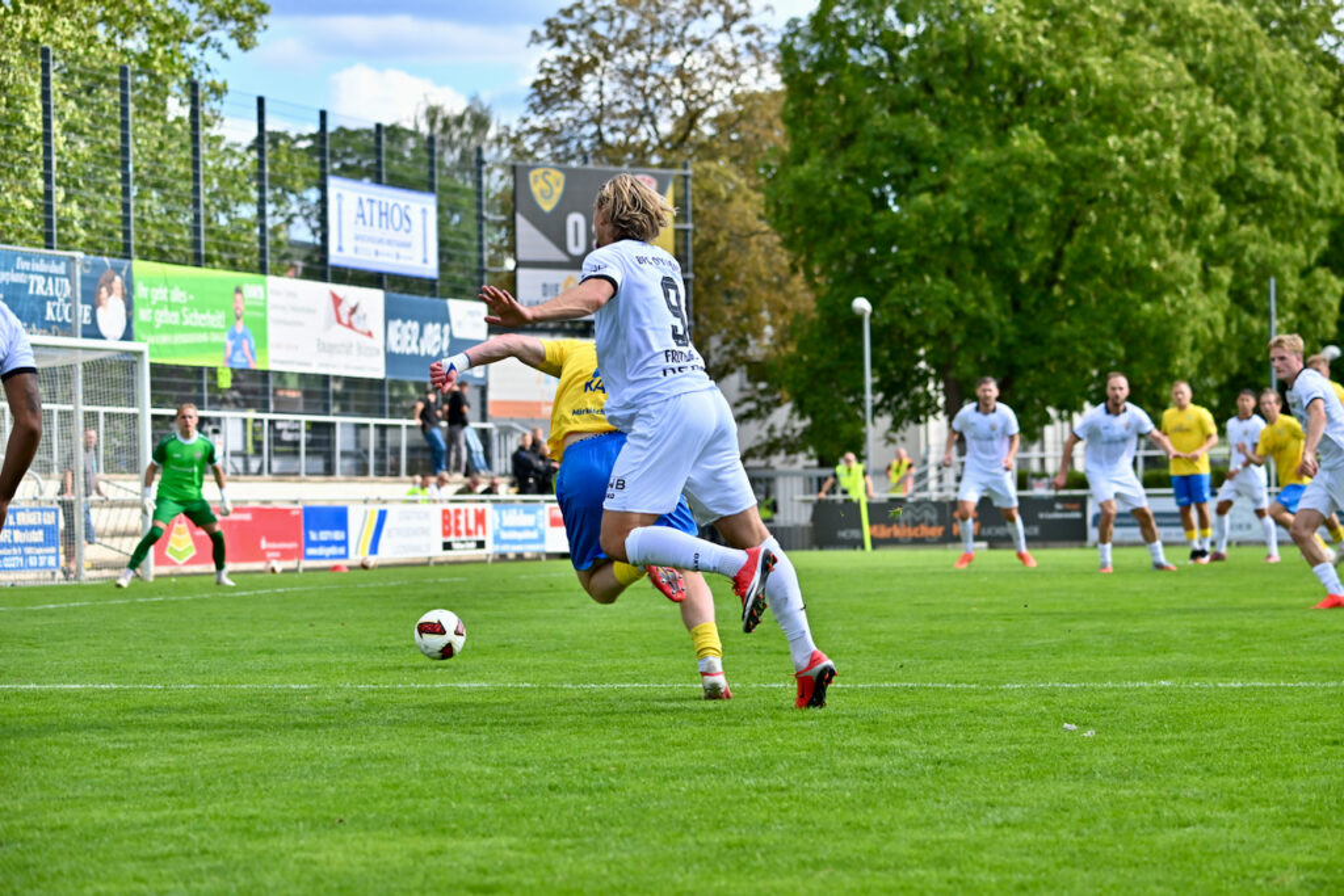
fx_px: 4107
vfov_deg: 12.5
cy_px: 448
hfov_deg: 18.6
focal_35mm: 110
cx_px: 672
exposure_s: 1/2000
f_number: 4.8
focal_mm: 110
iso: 560
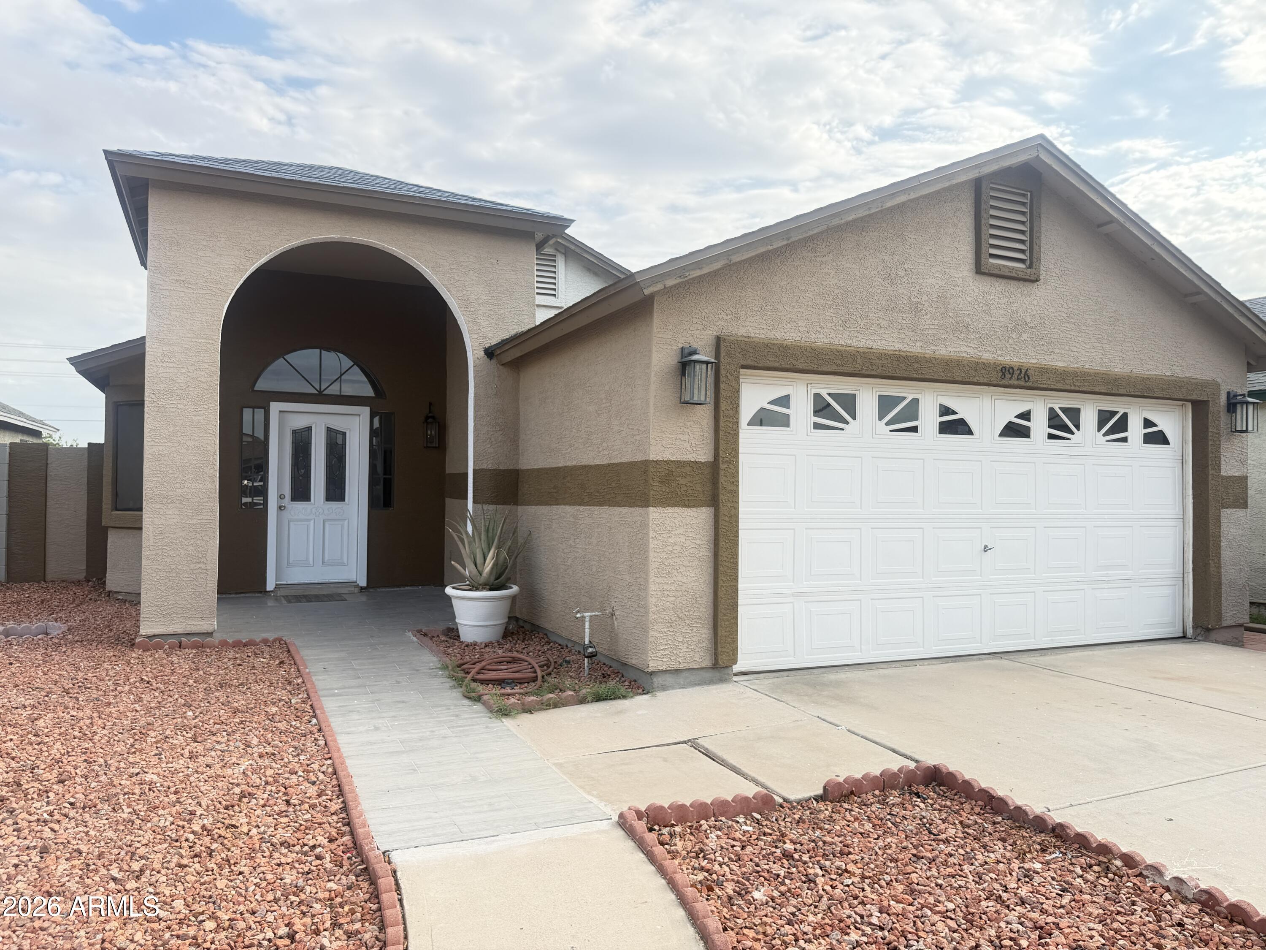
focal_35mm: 24
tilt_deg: +1.5
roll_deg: -0.4
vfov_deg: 56.8
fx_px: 878
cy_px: 475
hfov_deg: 71.6
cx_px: 633
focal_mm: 6.76
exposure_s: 1/1106
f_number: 1.78
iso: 80
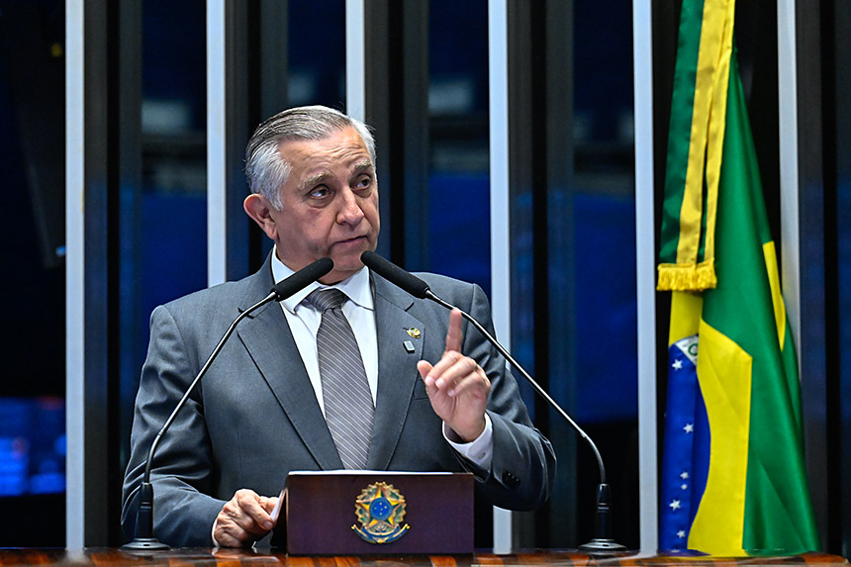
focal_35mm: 150
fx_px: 3545
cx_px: 426
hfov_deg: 13.7
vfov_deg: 9.1
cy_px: 284
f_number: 4.5
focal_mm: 150
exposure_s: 1/125
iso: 6400
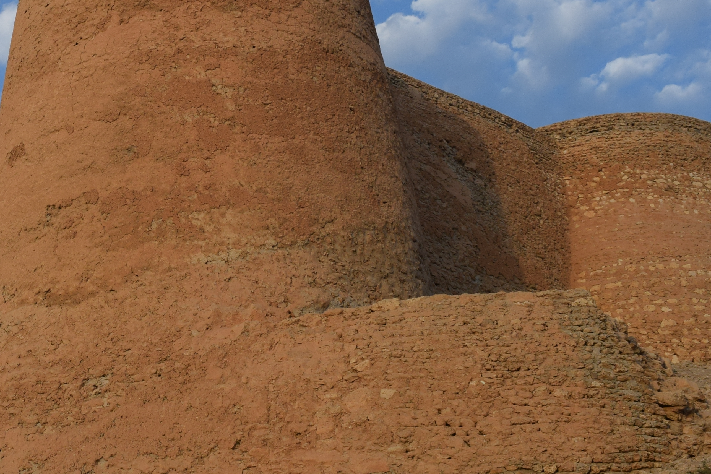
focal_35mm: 63
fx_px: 1244
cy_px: 214
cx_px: 12
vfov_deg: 21.6
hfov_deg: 29.9
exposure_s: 1/320
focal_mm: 18
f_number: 9
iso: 200
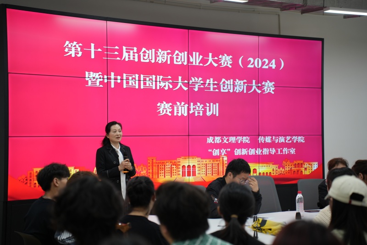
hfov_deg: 27.0
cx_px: 184
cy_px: 122
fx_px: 765
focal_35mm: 75
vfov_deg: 18.2
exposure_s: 1/80
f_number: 2.8
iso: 320
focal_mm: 75
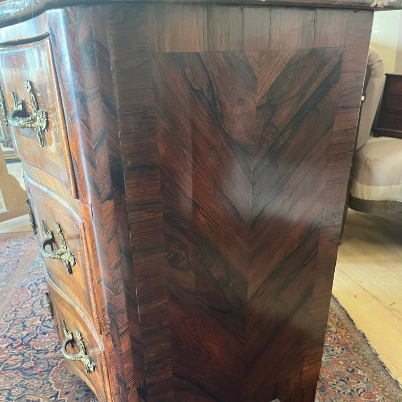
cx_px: 200
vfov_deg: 51.9
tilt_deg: -26.8
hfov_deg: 52.5
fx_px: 407
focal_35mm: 31
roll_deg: +4.0
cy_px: 253
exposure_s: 1/50
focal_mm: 5.1
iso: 500
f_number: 1.6
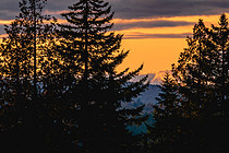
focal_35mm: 602
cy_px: 130
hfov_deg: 3.4
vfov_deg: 2.3
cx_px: 198
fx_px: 3829
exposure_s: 1/125
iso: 100
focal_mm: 133
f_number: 11
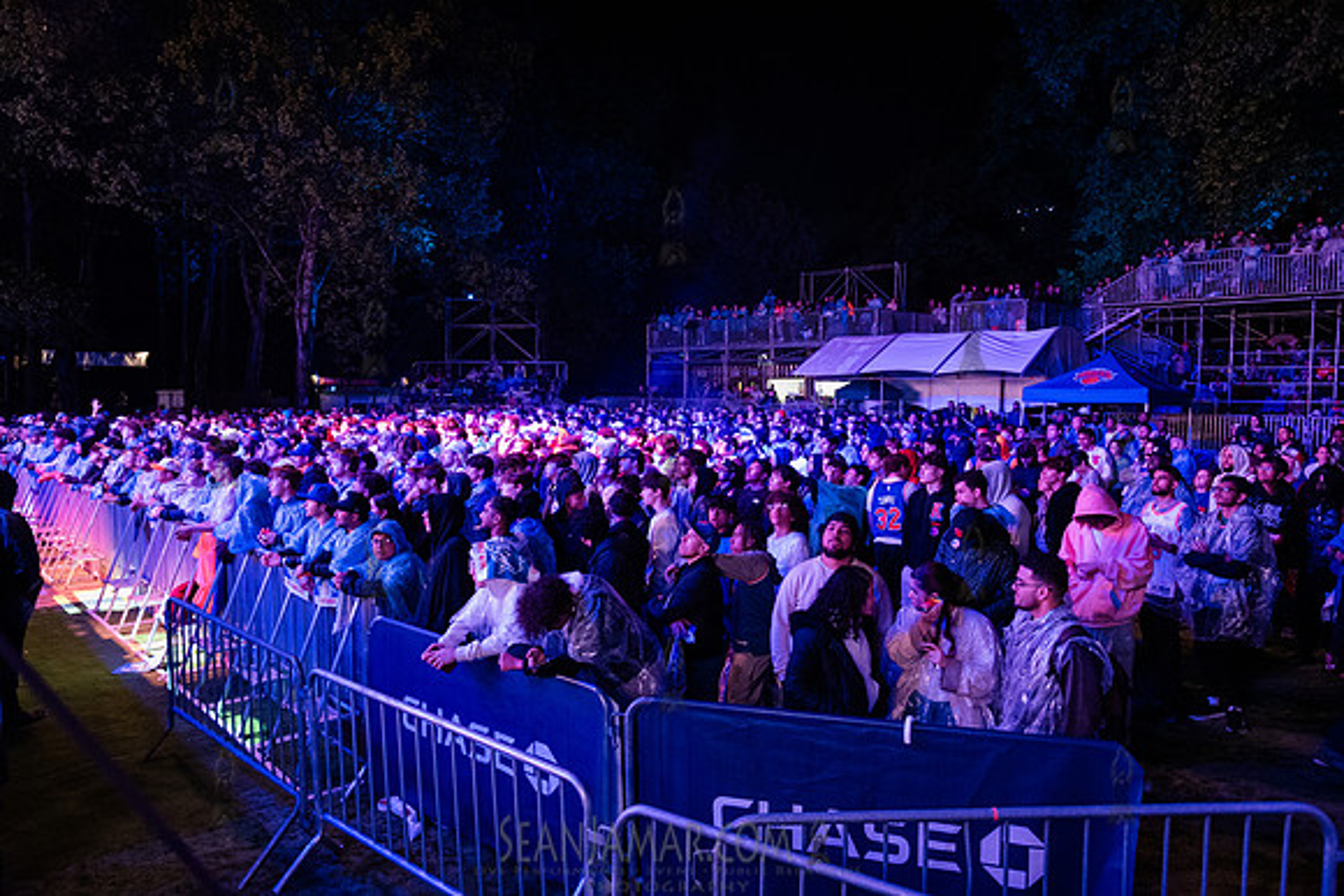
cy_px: 448
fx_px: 913
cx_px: 672
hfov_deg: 72.7
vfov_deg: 52.3
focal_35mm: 24
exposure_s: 1/250
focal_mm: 24
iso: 6400
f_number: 2.8
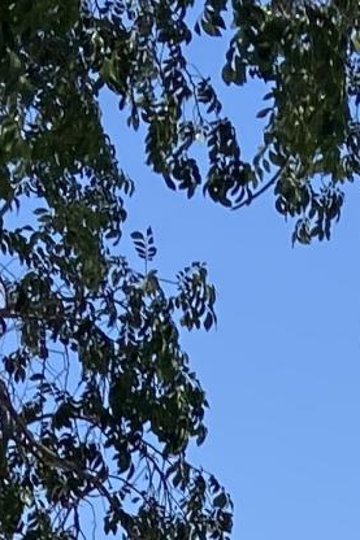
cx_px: 385
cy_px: 1253
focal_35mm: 195
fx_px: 2927
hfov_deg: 7.0
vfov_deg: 9.5
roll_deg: -1.1
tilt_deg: +0.0
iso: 32
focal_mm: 4.25
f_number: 1.8
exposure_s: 1/2268
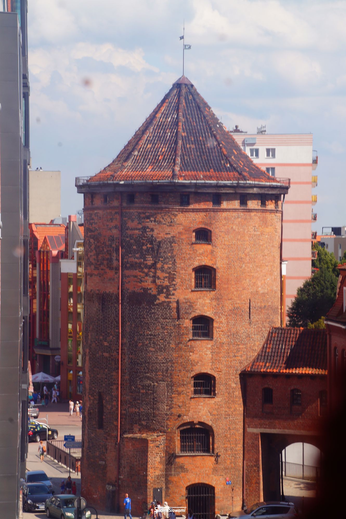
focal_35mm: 135
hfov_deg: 10.1
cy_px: 260
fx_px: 1948
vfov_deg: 15.2
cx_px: 173
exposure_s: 1/30
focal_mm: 90
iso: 100
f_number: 16
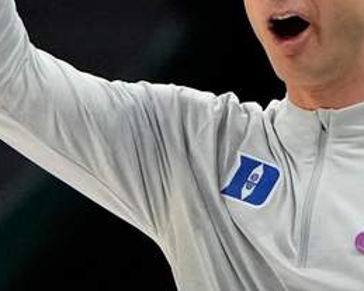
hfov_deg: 2.2
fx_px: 9369
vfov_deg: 1.8
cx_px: 254
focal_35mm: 870
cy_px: 48
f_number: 2.8
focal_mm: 200
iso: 3200
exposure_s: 1/1600
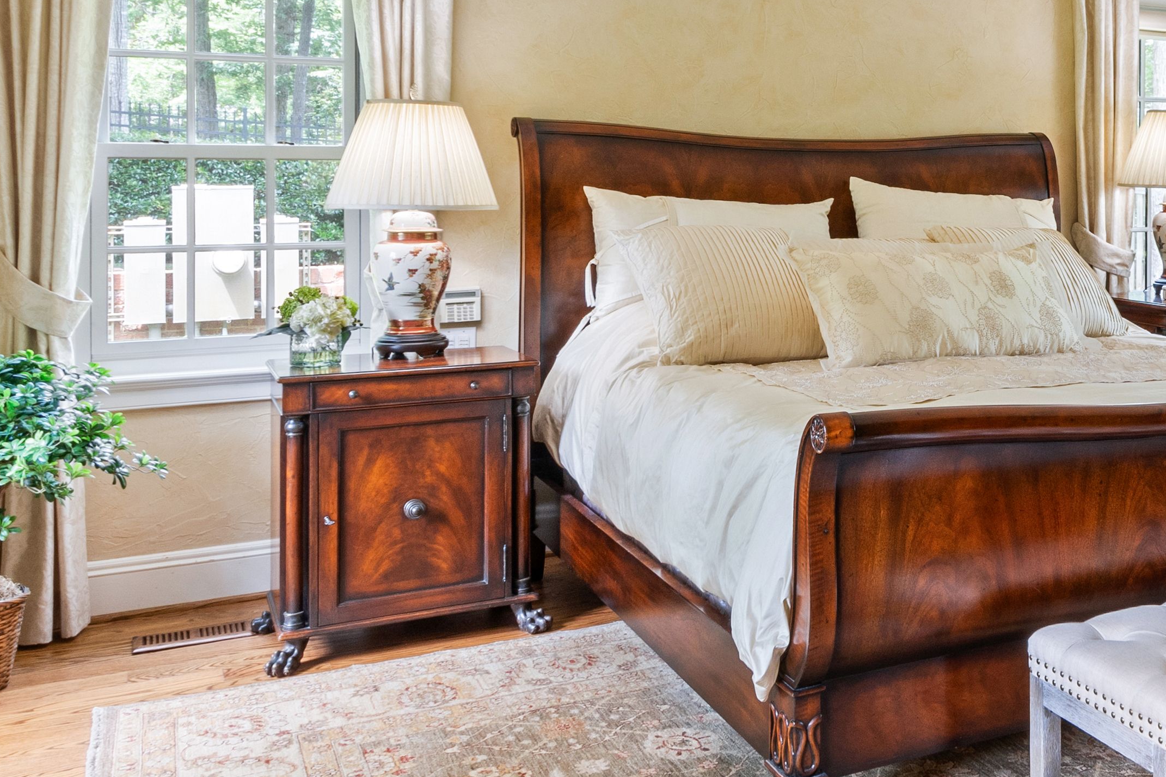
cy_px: 144
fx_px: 1263
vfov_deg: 33.1
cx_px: 976
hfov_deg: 46.2
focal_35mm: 39
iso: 100
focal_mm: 10
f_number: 9
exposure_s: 1.3
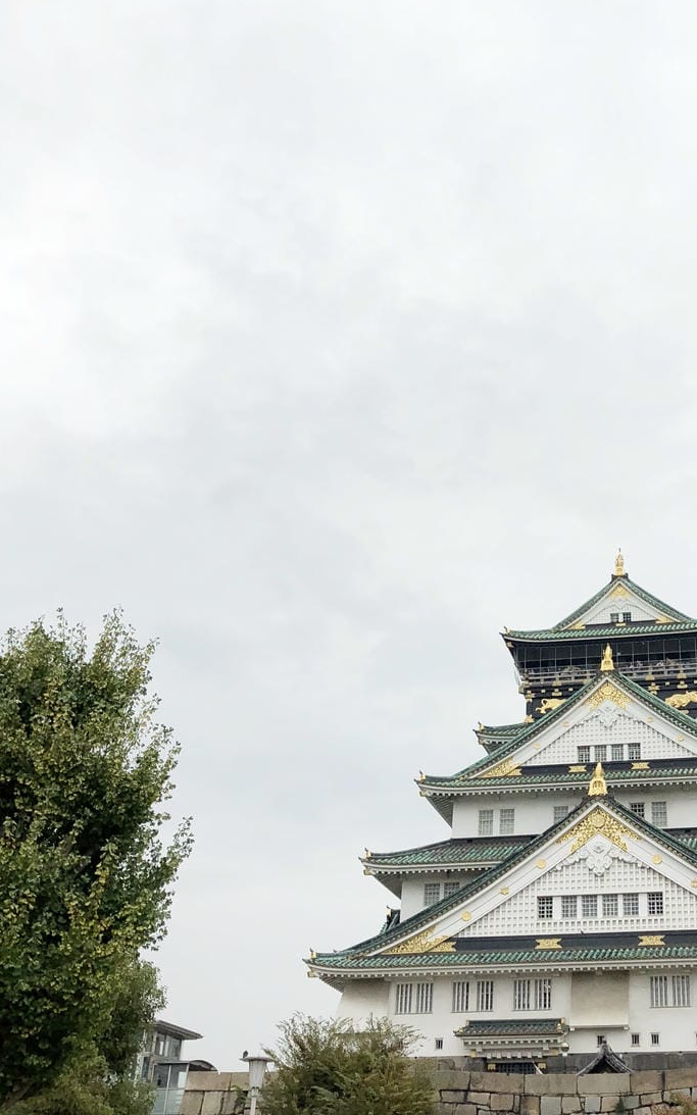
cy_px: 576
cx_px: 581
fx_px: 1368
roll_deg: -1.3
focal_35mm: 45
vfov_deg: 44.4
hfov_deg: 27.9
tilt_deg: +27.1
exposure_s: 1/1333
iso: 20
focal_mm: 3.99
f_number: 1.8
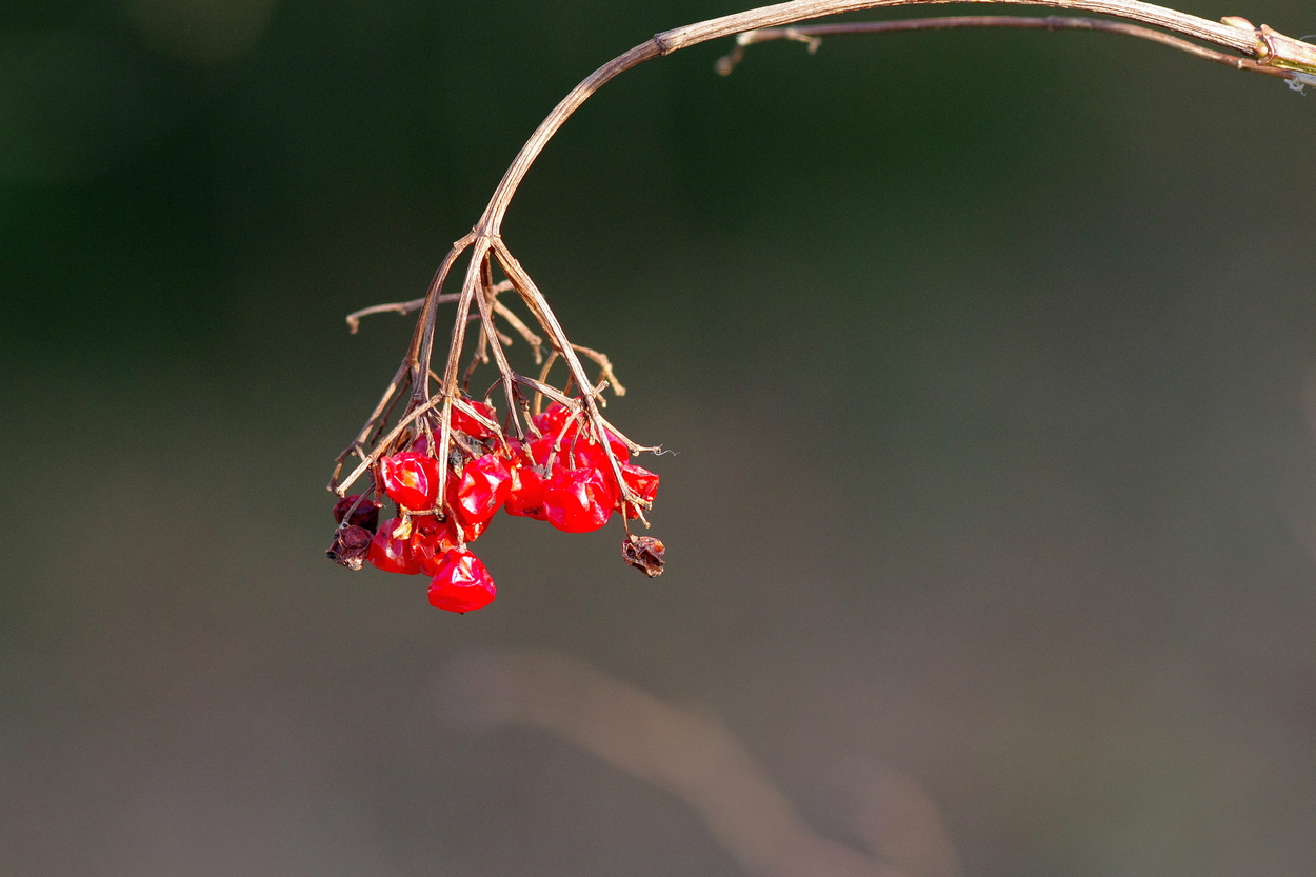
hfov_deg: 6.9
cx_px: 658
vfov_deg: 4.6
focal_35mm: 300
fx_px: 10964
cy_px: 438
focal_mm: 200
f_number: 5
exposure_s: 1/500
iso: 1250
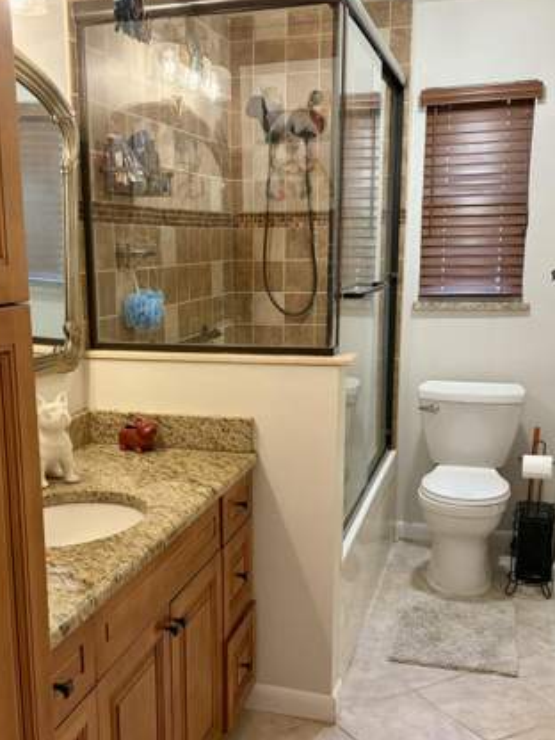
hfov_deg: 35.7
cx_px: 199
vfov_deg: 46.6
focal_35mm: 40
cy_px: 429
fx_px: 855
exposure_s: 1/60
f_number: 1.6
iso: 250
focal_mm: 5.96
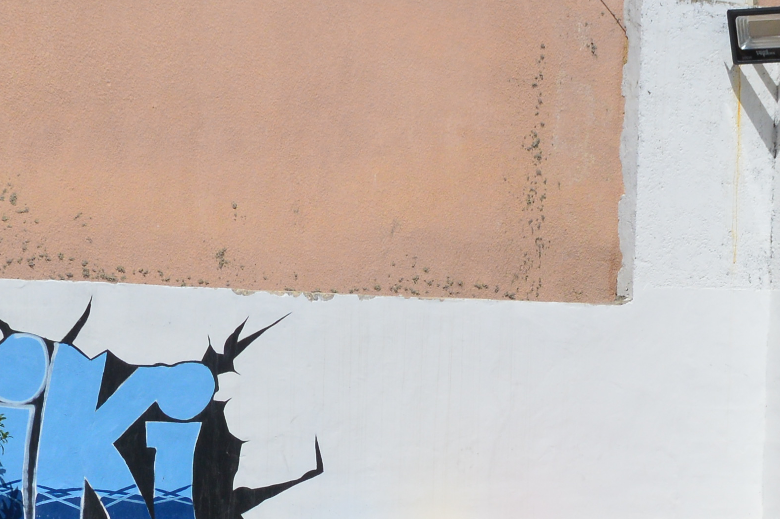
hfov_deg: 17.9
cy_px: 700
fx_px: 2468
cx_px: 333
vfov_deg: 11.6
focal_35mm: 114
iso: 200
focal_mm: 20
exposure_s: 1/500
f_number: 11
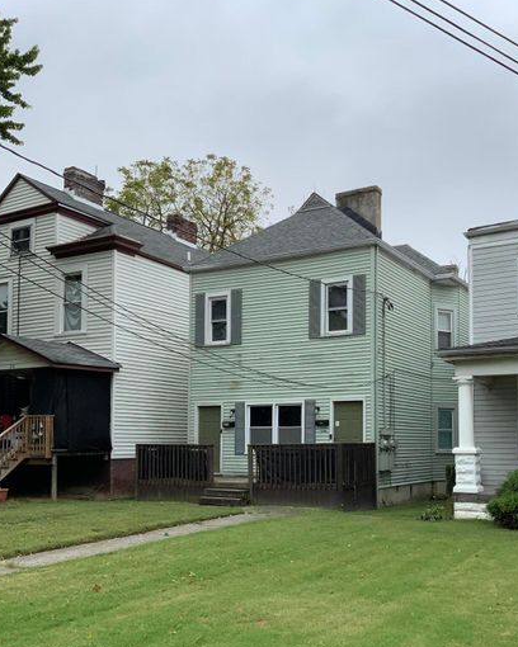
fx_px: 709
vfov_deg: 48.6
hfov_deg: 40.0
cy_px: 407
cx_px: 303
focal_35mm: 37
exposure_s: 1/792
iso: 16
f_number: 1.8
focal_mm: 3
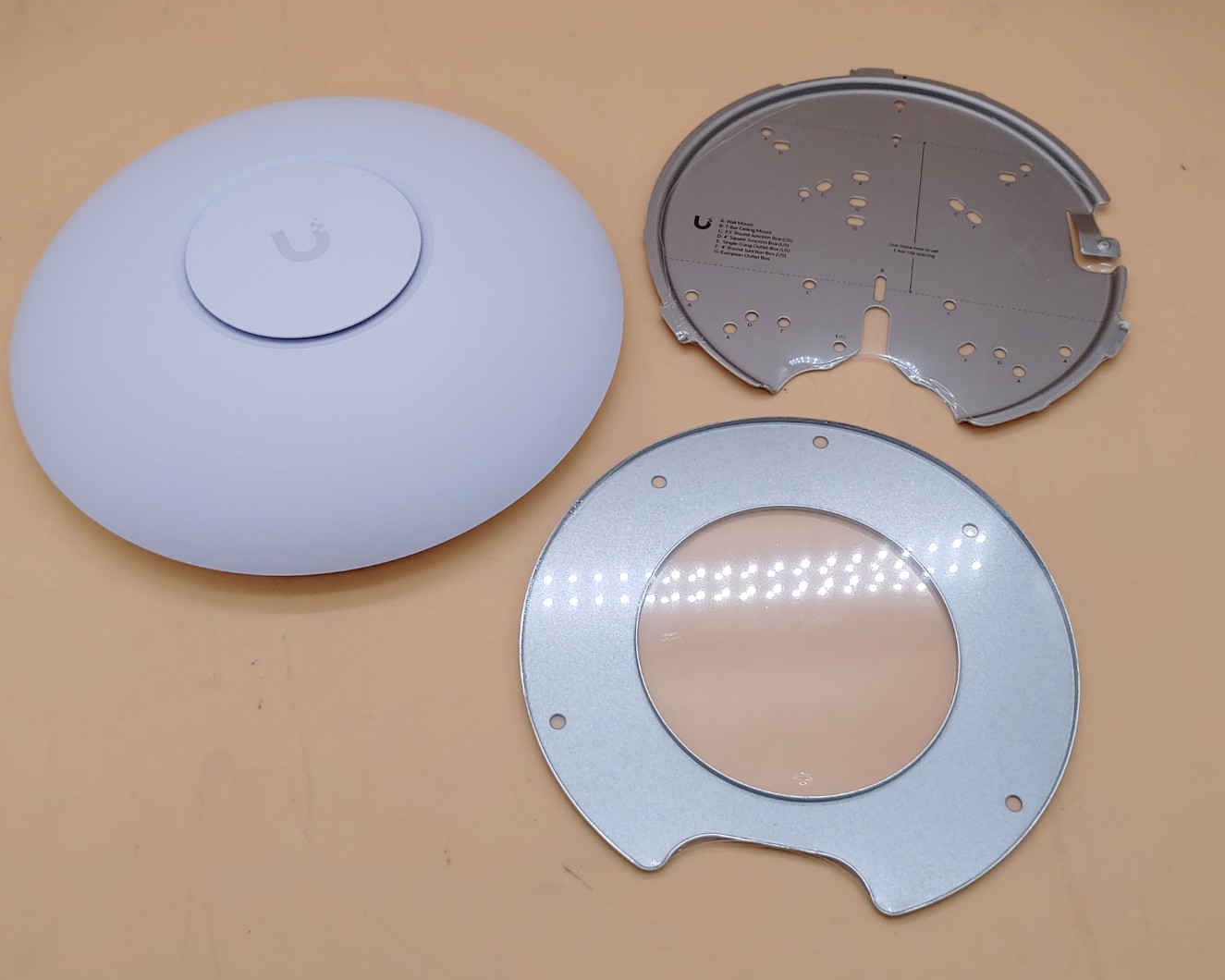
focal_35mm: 35
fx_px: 1269
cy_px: 492
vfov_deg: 42.2
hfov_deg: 51.5
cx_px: 606
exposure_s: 1/190
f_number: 1.8
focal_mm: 4.36
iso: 50
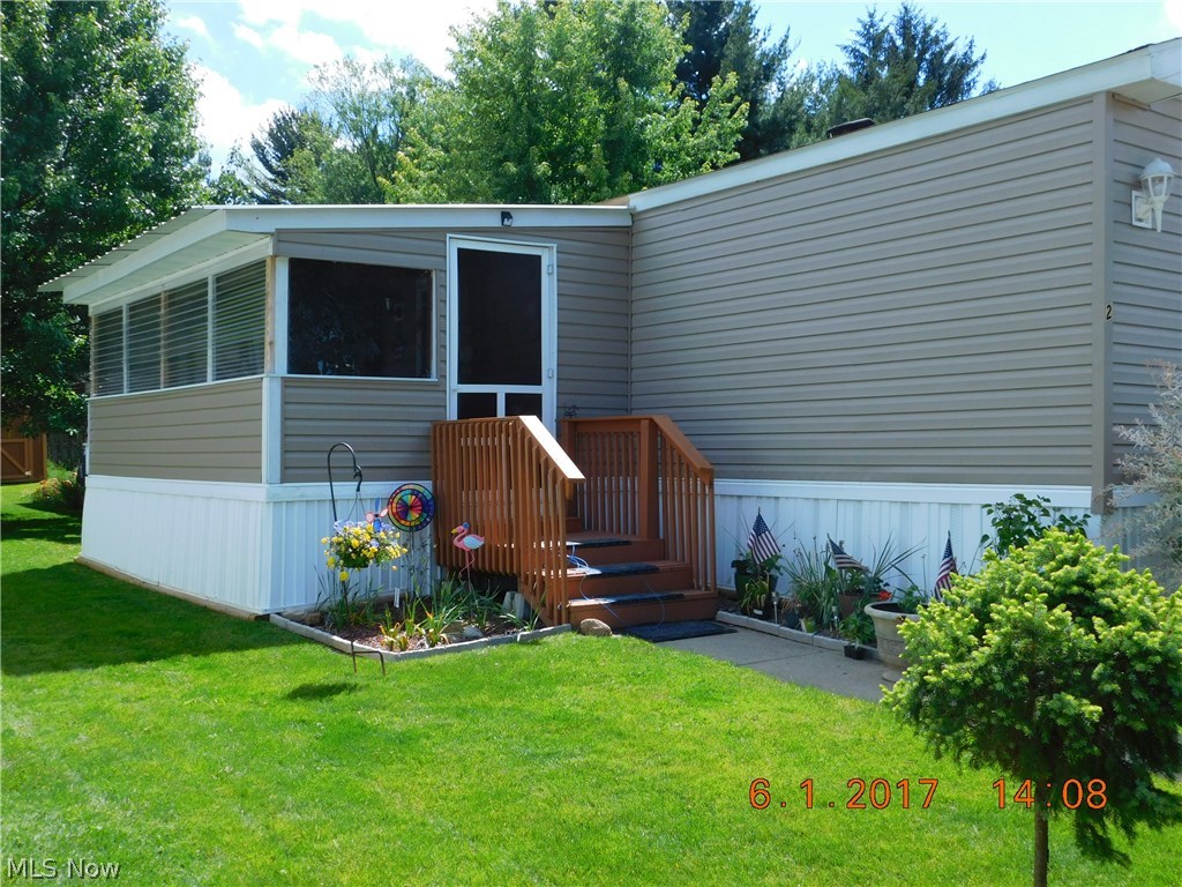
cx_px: 591
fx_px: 1229
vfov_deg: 39.7
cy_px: 444
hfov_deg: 51.4
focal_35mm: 36
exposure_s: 1/800
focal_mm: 6.3
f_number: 3.5
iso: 125
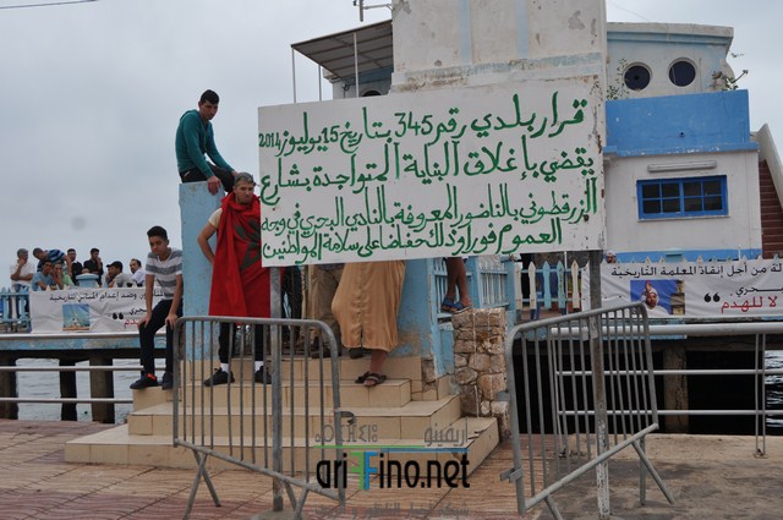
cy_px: 260
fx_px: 847
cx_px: 392
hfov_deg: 49.6
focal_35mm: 39
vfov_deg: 34.1
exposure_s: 1/200
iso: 200
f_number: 7.1
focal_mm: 26
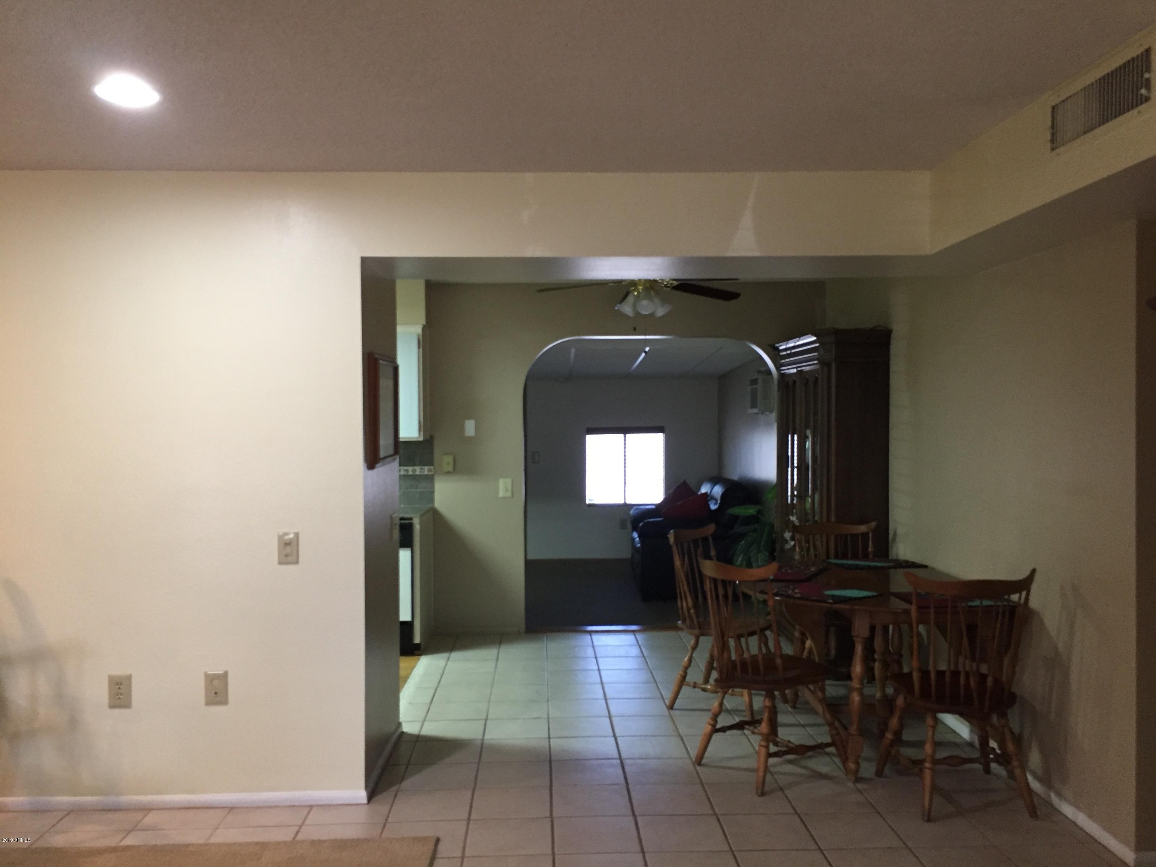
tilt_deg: -1.3
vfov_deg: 48.2
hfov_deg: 61.7
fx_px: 968
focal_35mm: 29
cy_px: 434
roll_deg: -1.7
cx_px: 578
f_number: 2.2
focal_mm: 4.15
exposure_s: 1/30
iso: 160
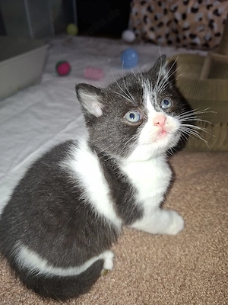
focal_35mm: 23
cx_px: 114
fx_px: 202
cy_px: 152
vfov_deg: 73.9
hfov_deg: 58.9
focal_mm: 5.54
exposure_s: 1/33
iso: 50
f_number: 1.8
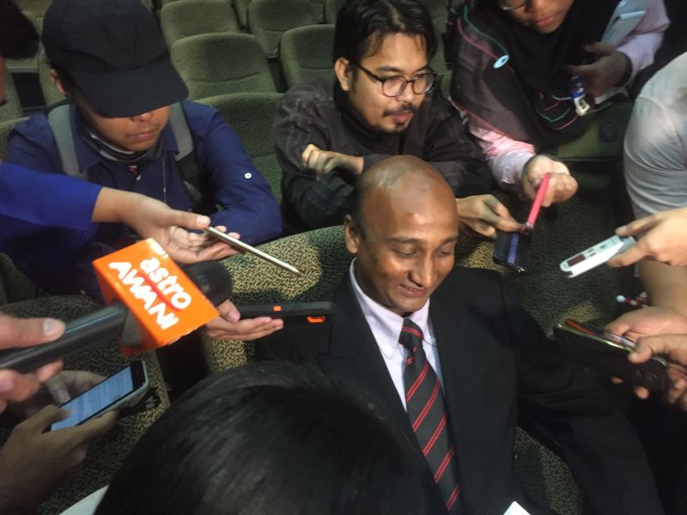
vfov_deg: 48.2
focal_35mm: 29
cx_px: 344
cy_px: 258
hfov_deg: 61.7
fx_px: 576
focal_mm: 4.15
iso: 320
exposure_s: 1/17
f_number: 2.2
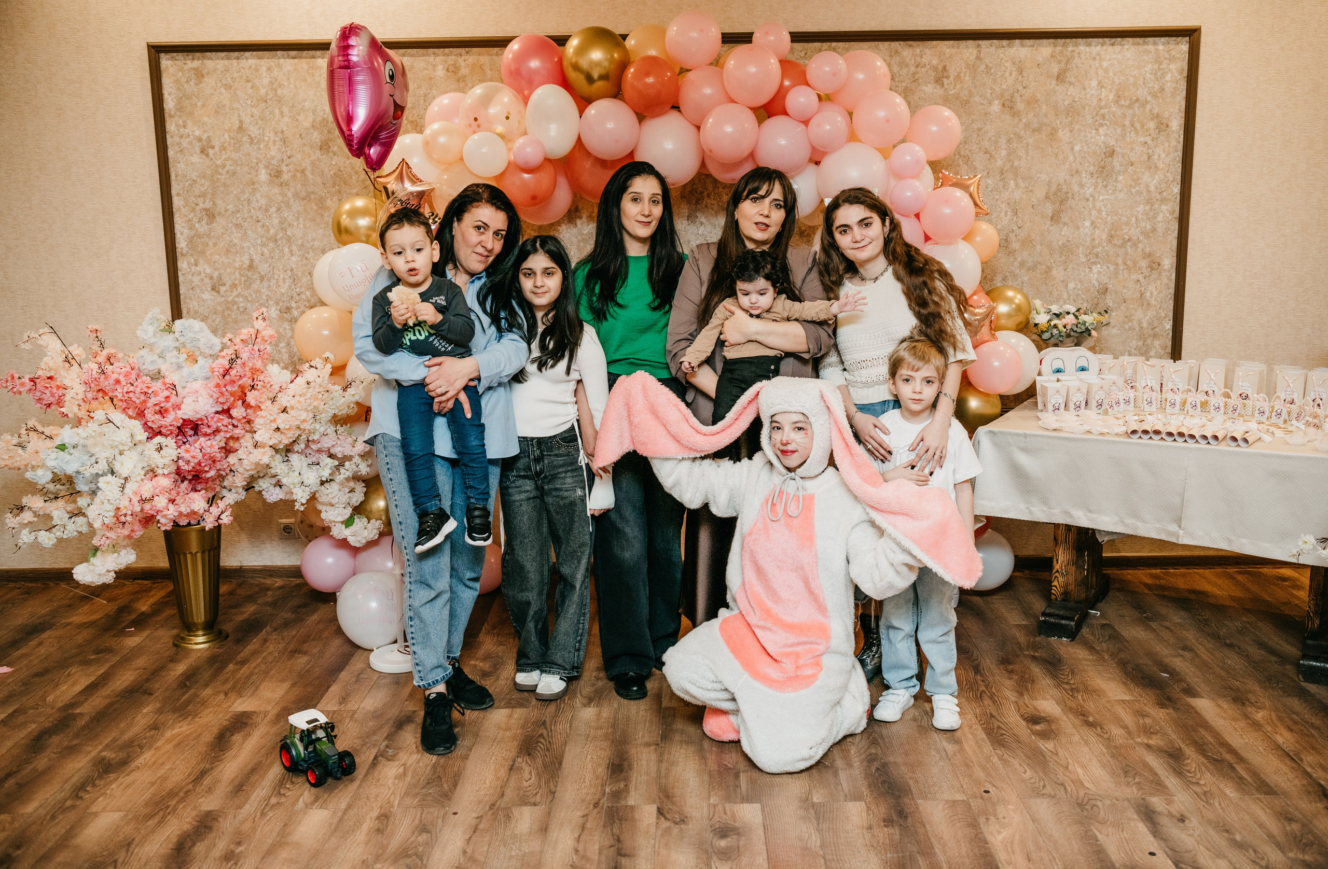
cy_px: 418
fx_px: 1202
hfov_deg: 57.8
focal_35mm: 33
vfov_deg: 39.8
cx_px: 676
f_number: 4
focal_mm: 32
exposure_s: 1/160
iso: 250
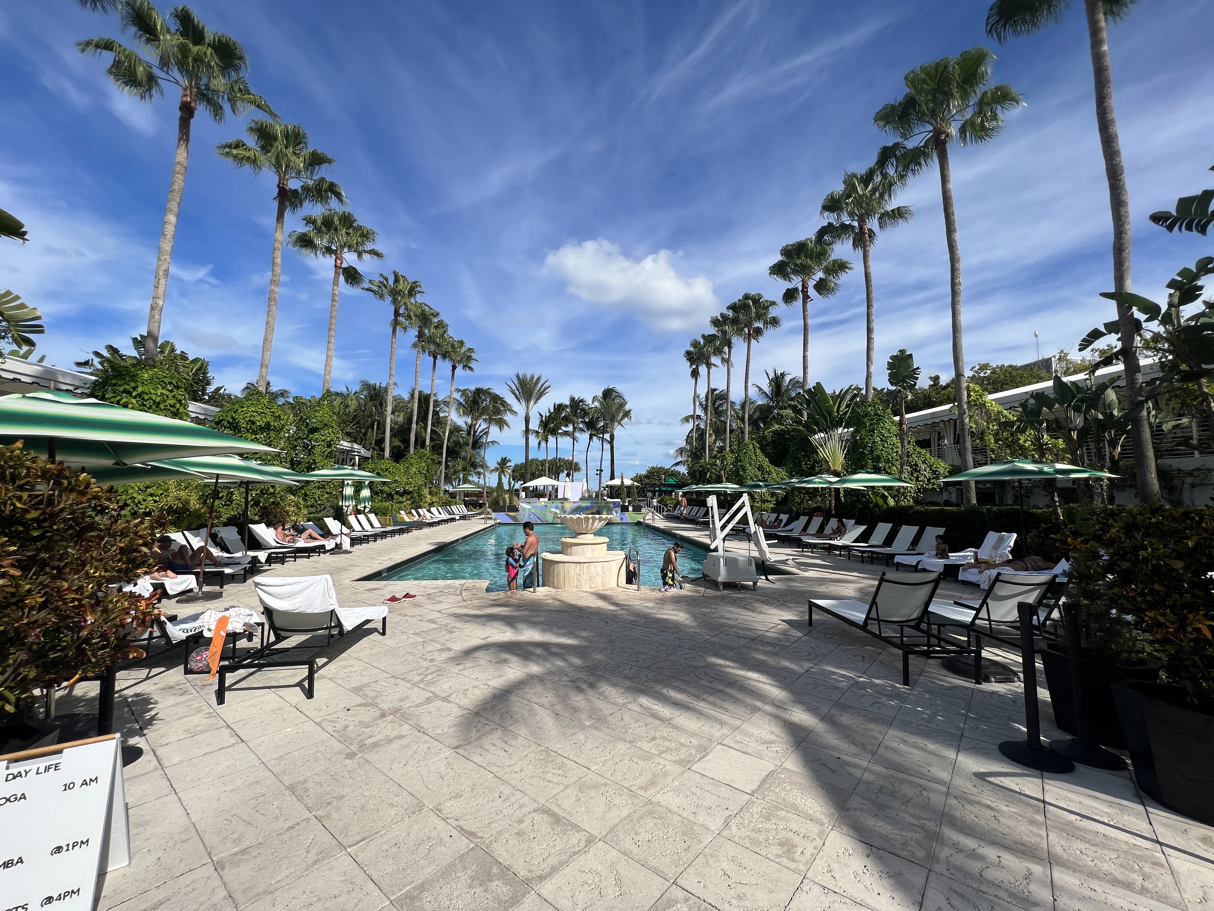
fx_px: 456
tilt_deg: +6.4
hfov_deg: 106.2
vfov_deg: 89.9
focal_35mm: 13
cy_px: 456
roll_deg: -0.4
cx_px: 607
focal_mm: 1.57
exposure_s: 1/2660
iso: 32
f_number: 1.8
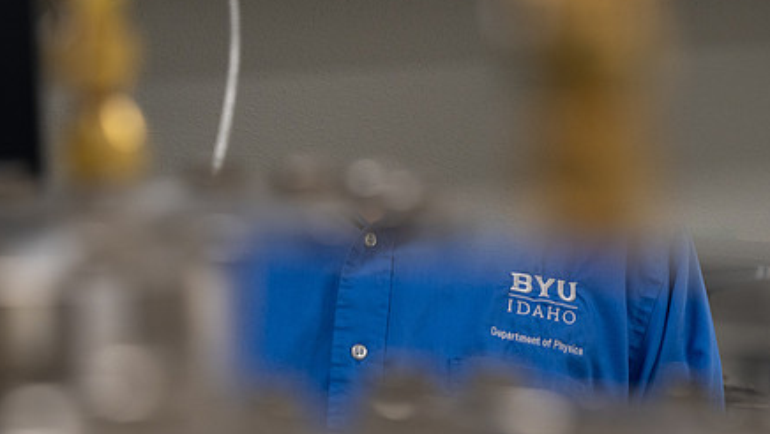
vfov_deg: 10.9
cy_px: 253
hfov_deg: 19.3
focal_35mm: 111
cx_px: 450
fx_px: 2268
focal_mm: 70
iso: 800
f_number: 5.6
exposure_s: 1/100
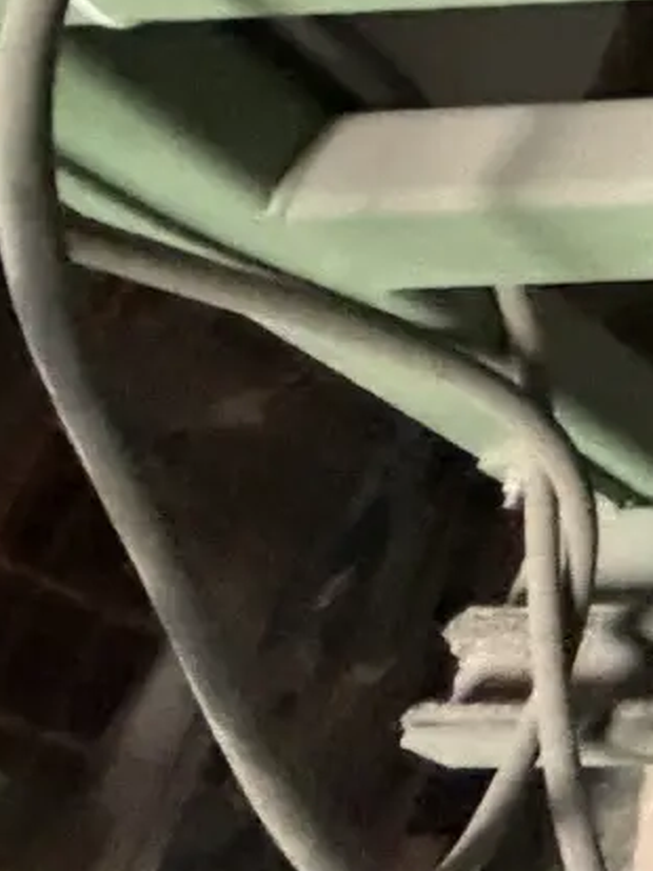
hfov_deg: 14.9
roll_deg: +4.0
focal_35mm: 65
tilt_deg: -38.1
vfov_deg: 21.4
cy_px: -633
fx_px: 1637
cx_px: 1531
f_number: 2.2
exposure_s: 1/60
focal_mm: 2.22
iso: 400
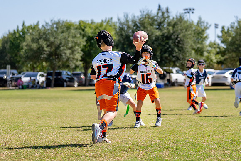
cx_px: 110
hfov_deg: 16.7
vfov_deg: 11.2
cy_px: 84
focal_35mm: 123
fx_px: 822
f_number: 2.8
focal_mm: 70
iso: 160
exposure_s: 1/2000
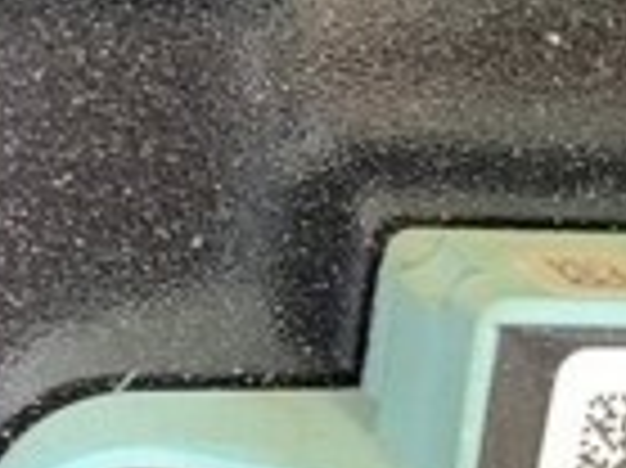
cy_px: 572
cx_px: 653
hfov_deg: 16.0
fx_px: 2168
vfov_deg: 12.0
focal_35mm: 120
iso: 32
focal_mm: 4.25
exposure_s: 1/19
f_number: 1.8
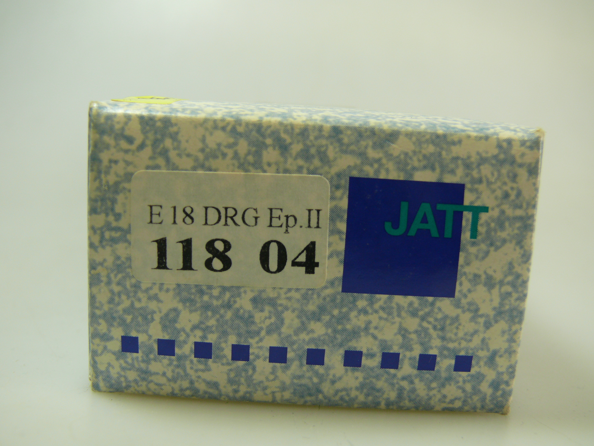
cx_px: 297
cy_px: 223
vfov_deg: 36.0
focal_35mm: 40
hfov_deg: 46.8
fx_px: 686
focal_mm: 8
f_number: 3.6
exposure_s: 1/125
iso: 100
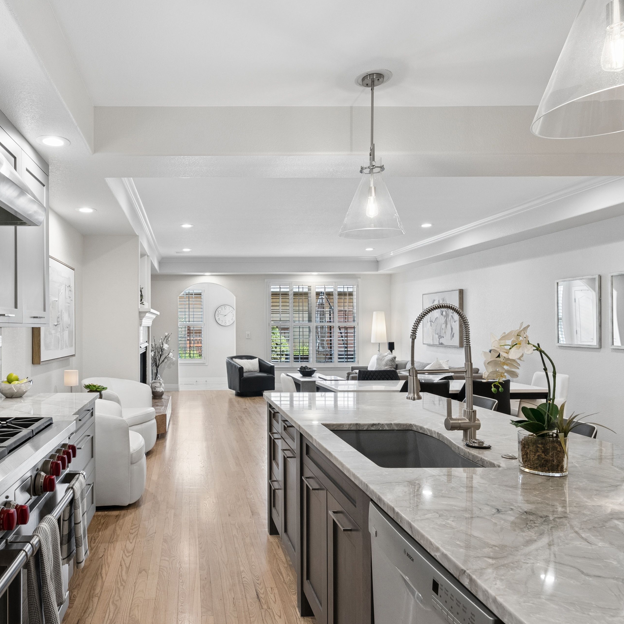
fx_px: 489
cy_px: 328
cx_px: 188
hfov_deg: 62.7
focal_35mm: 24
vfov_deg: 65.0
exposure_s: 1/50
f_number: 8
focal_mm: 17
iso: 1000
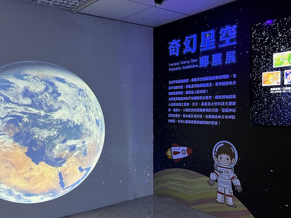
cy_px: 133
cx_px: 120
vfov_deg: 40.5
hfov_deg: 52.3
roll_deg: +0.2
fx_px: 294
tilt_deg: -5.6
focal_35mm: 35
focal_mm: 5.7
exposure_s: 1/60
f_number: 1.5
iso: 500
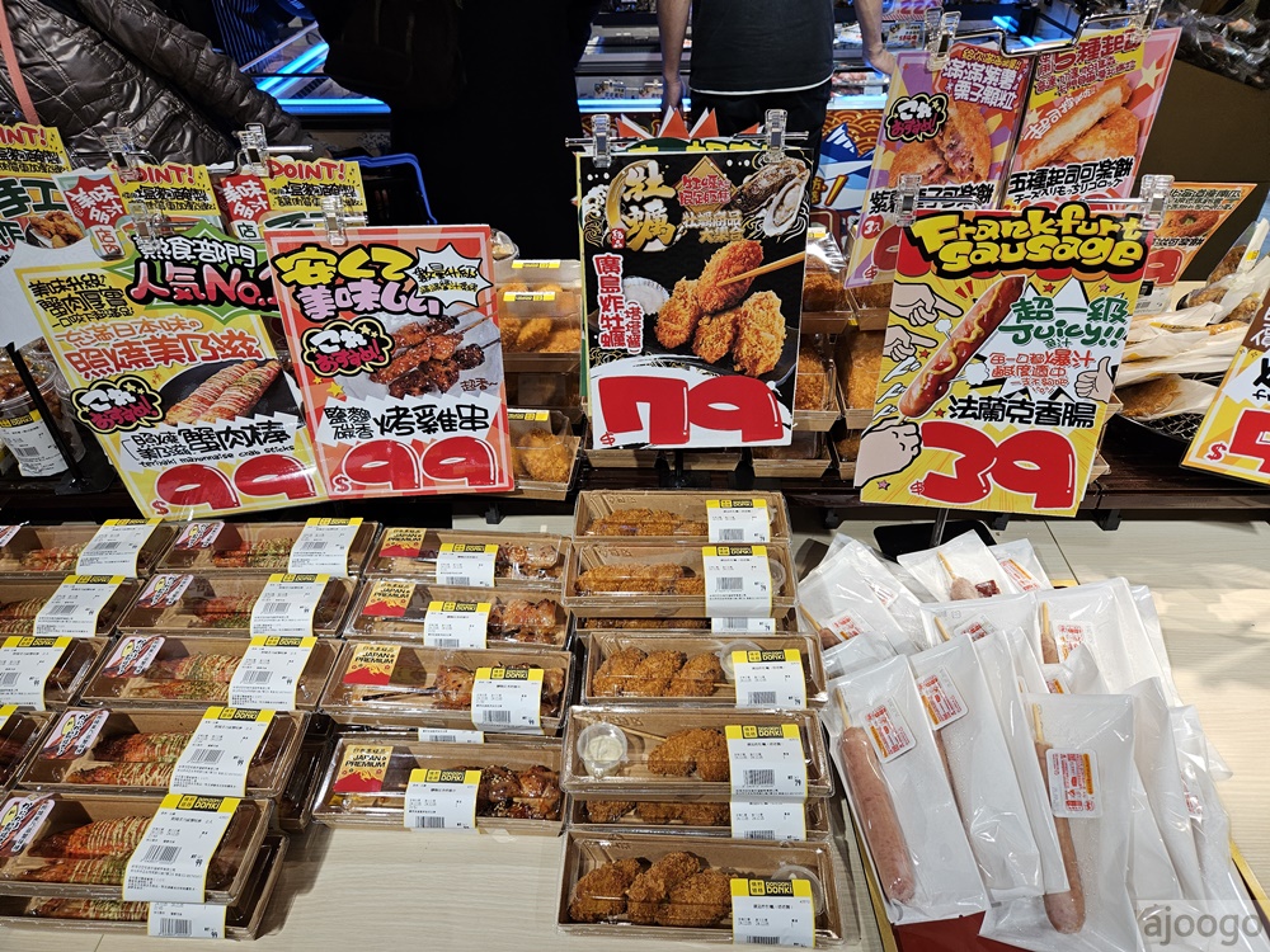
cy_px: 476
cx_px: 635
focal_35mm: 23
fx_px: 844
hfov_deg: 73.9
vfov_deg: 58.9
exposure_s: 1/120
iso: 50
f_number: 1.8
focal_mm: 5.4
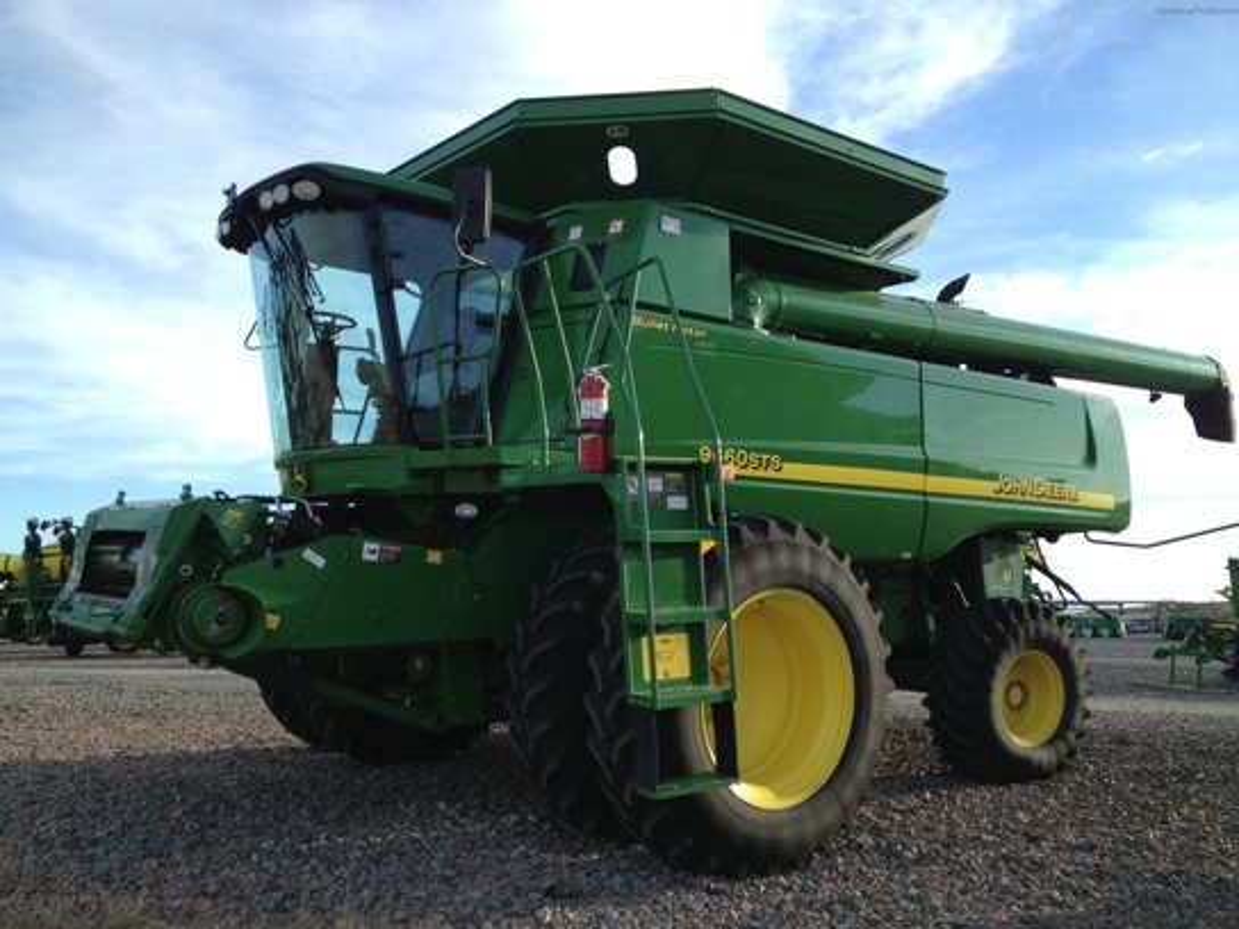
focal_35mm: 35
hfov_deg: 52.6
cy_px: 464
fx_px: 1253
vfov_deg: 40.7
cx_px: 620
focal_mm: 4.28
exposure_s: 1/690
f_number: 2.4
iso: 50
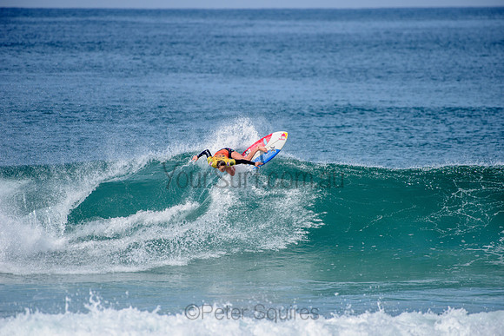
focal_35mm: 500
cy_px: 168
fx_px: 7001
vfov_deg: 2.8
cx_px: 252
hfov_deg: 4.1
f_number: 6.3
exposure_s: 1/2500
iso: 250
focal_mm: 500
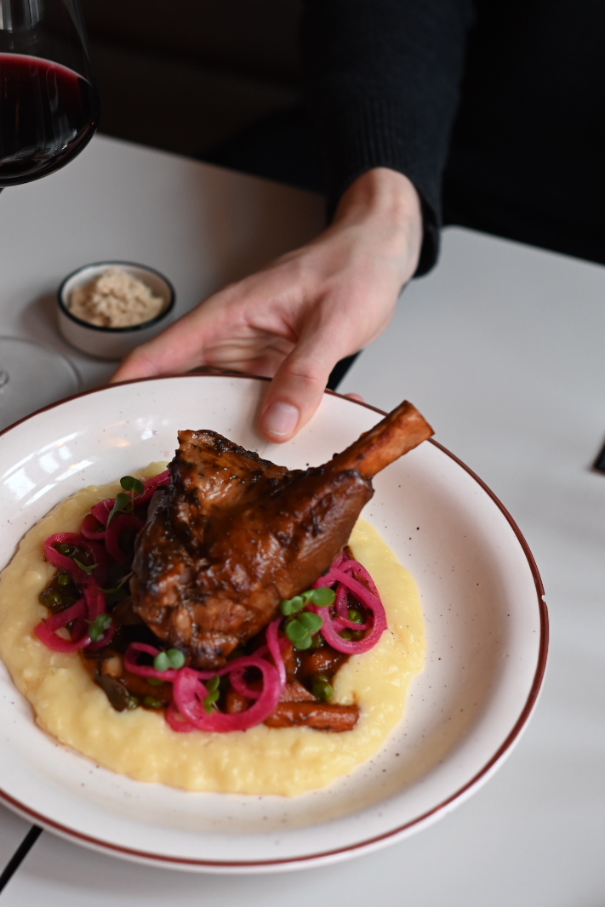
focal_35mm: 76
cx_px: 163
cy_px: 453
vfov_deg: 26.6
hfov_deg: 17.9
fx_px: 1915
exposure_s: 1/125
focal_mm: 50
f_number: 2.8
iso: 1000
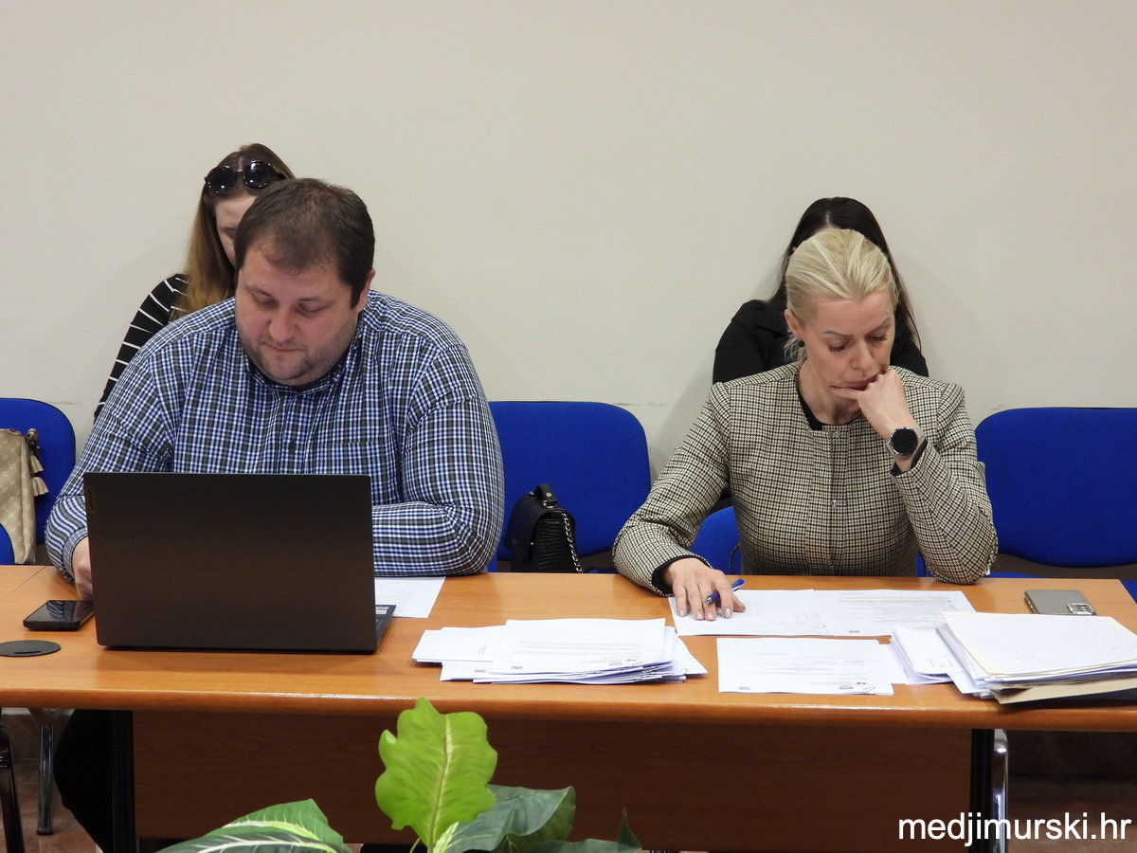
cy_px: 426
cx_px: 568
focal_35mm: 80
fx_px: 2628
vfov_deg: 18.4
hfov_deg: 24.4
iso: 400
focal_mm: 14.4
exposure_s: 1/25
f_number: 3.5
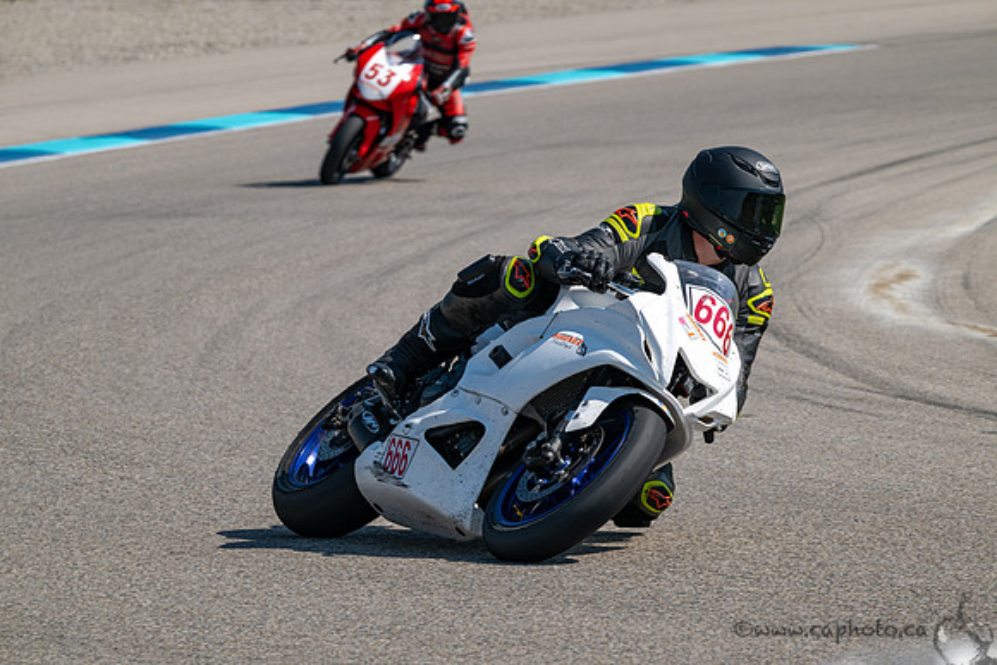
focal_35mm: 270
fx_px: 7479
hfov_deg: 7.6
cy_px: 332
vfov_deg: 5.1
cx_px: 498
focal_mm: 270
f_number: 11
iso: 450
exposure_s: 1/1250
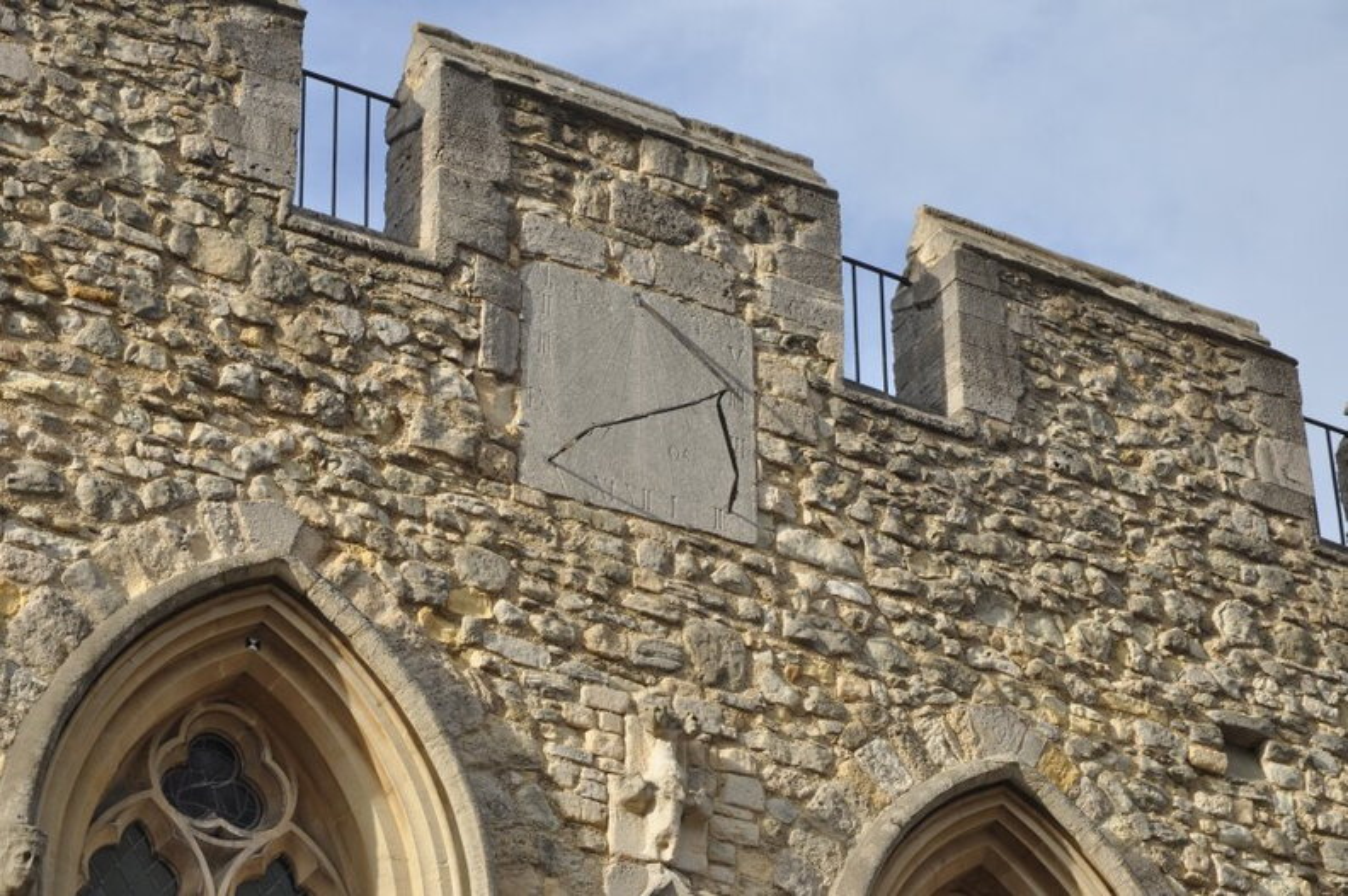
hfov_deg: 19.5
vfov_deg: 13.0
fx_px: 3927
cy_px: 448
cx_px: 674
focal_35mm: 105
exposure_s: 1/250
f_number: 8
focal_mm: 70
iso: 200
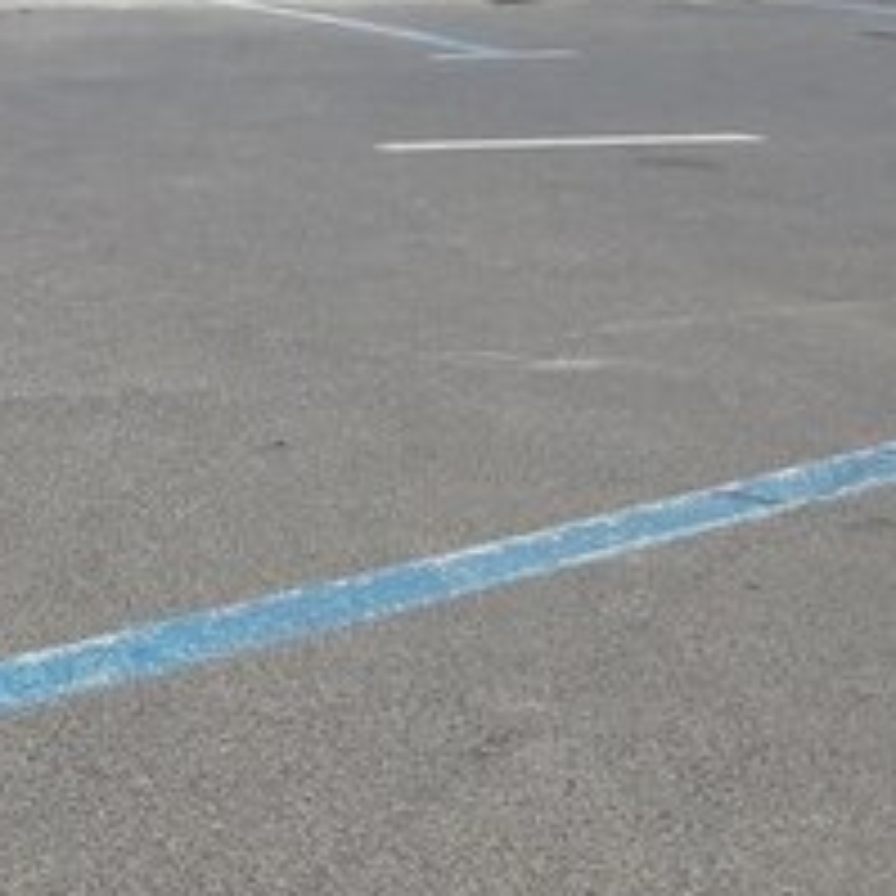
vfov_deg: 21.4
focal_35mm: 79
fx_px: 2313
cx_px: -518
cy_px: 83
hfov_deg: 18.8
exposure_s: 1/1845
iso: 40
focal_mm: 3.71
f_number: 1.7
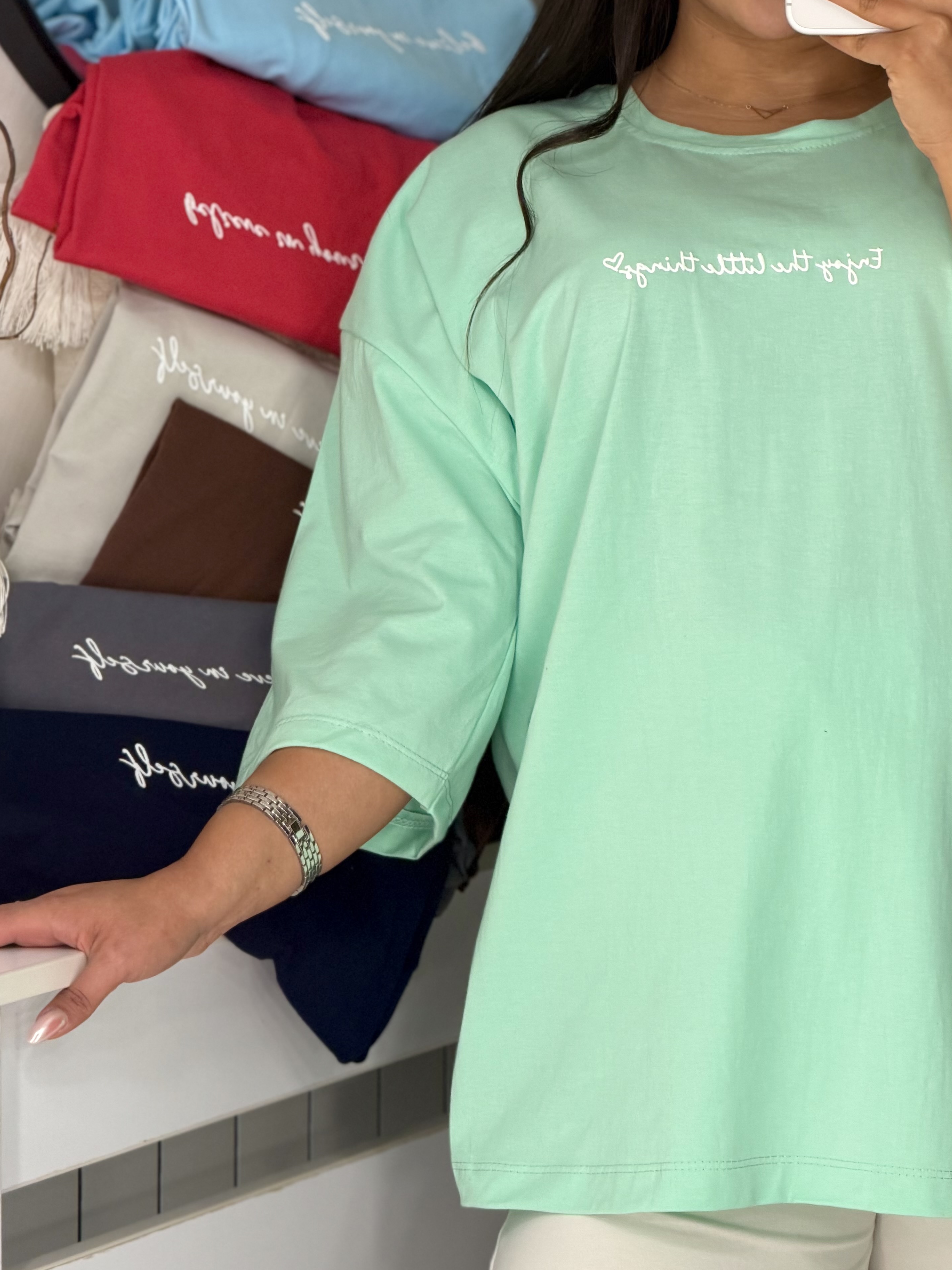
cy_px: 401
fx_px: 5500
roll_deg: -0.7
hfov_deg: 9.9
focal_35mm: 150
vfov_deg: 13.1
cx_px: 616
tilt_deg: -8.1
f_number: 2.8
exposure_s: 1/100
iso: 64
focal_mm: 16.89
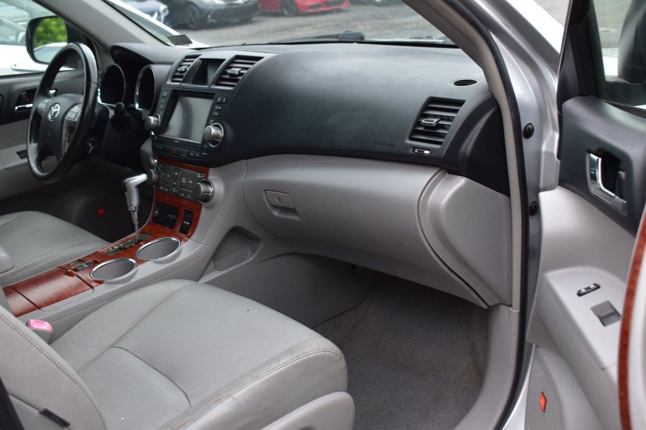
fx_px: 726
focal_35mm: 40
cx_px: 323
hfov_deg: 47.9
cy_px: 215
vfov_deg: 33.0
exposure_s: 1/15
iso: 450
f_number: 6.3
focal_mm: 27
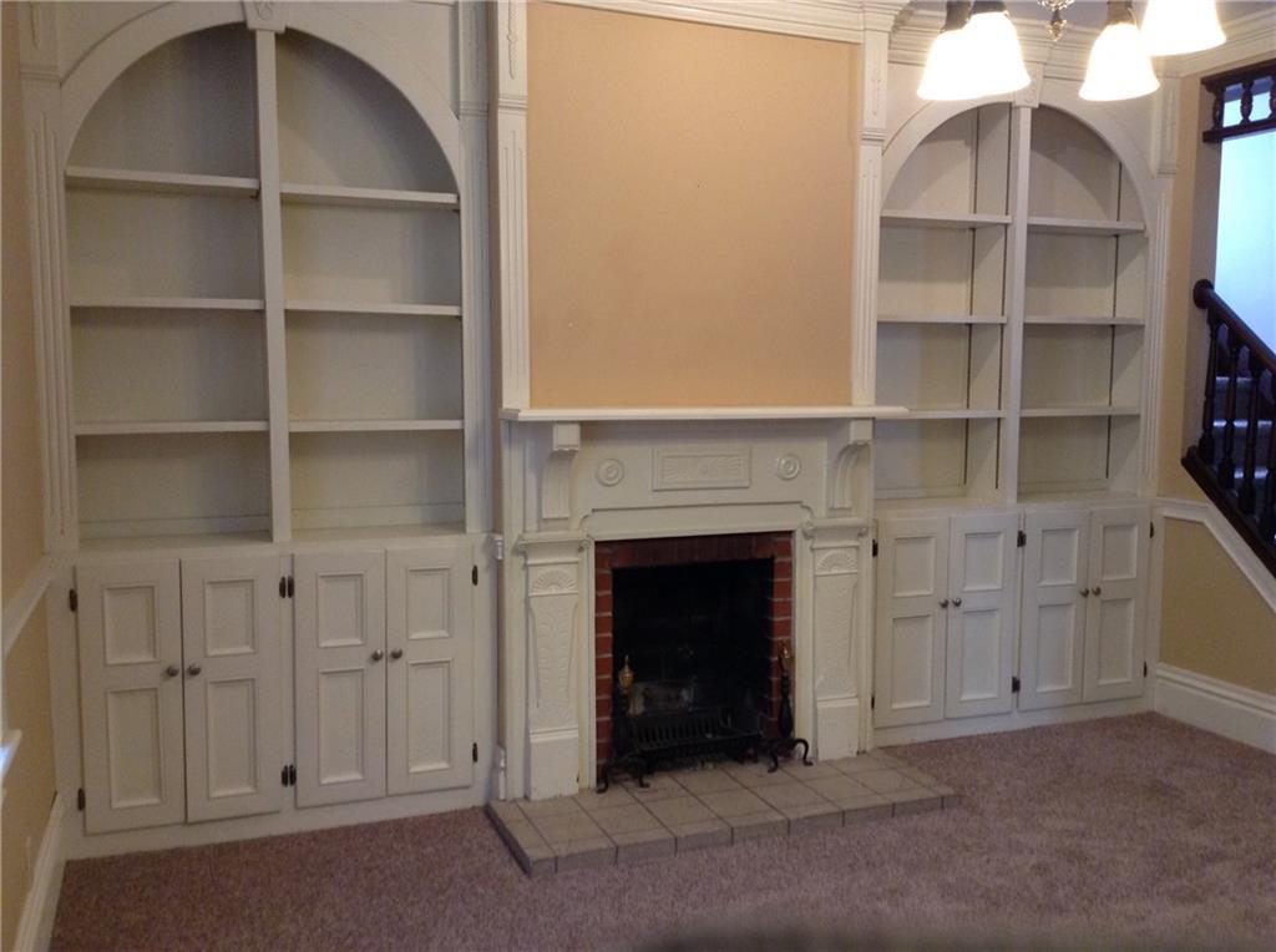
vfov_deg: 42.8
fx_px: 1214
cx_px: 638
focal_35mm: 33
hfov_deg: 55.4
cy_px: 476
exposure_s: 1/24
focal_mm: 3.3
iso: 100
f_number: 2.4
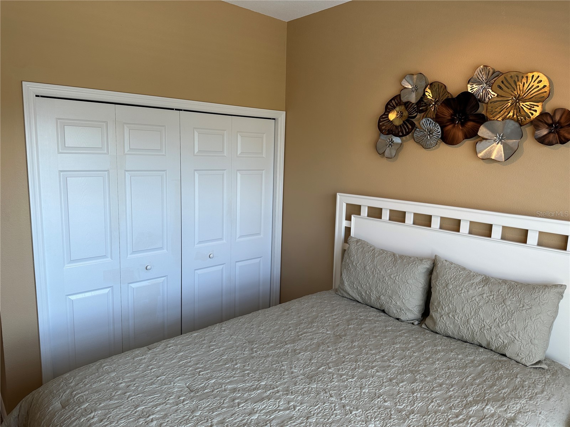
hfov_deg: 71.6
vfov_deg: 56.8
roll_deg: -1.7
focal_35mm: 24
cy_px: 214
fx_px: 395
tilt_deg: -8.9
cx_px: 285
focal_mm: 6.86
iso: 64
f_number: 1.78
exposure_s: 1/130
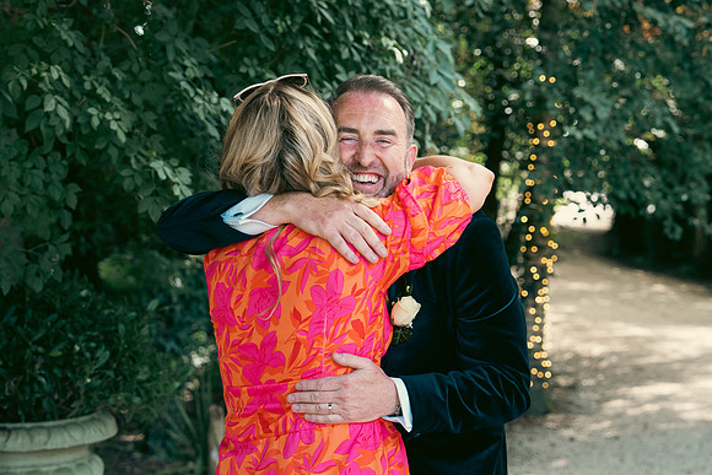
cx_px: 356
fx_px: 1602
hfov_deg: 25.1
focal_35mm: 81
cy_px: 238
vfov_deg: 16.9
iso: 640
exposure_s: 1/200
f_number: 3.5
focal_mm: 54
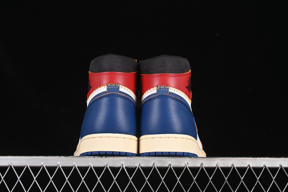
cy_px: 96
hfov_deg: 27.0
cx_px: 144
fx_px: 600
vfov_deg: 18.2
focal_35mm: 75
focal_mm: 50
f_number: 6.3
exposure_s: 1/60
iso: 160
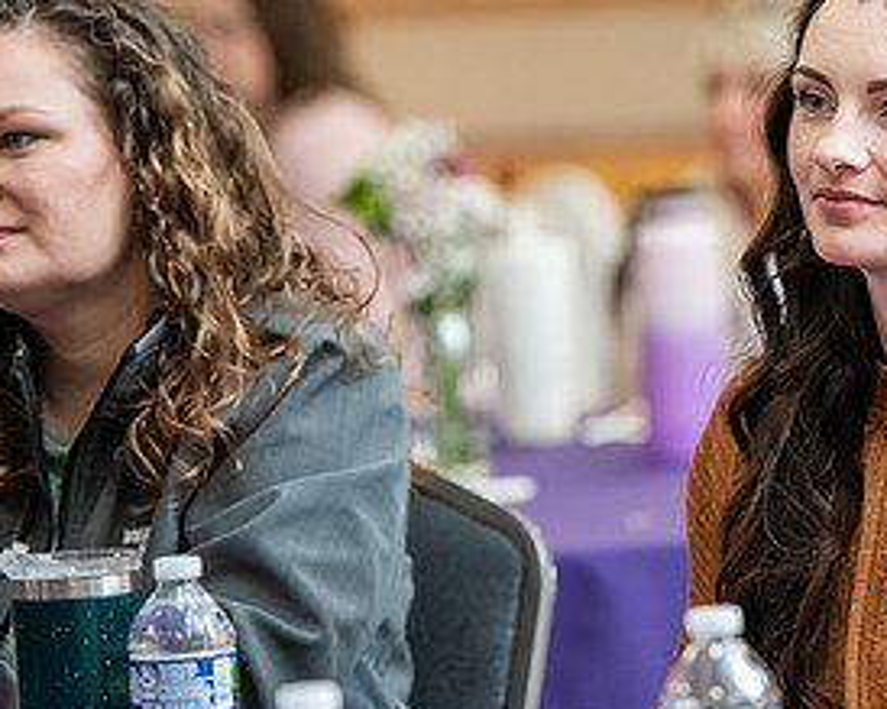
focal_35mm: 308
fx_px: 8083
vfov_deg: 5.0
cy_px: 316
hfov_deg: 6.3
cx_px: 855
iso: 2000
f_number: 3.2
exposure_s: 1/200
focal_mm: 155
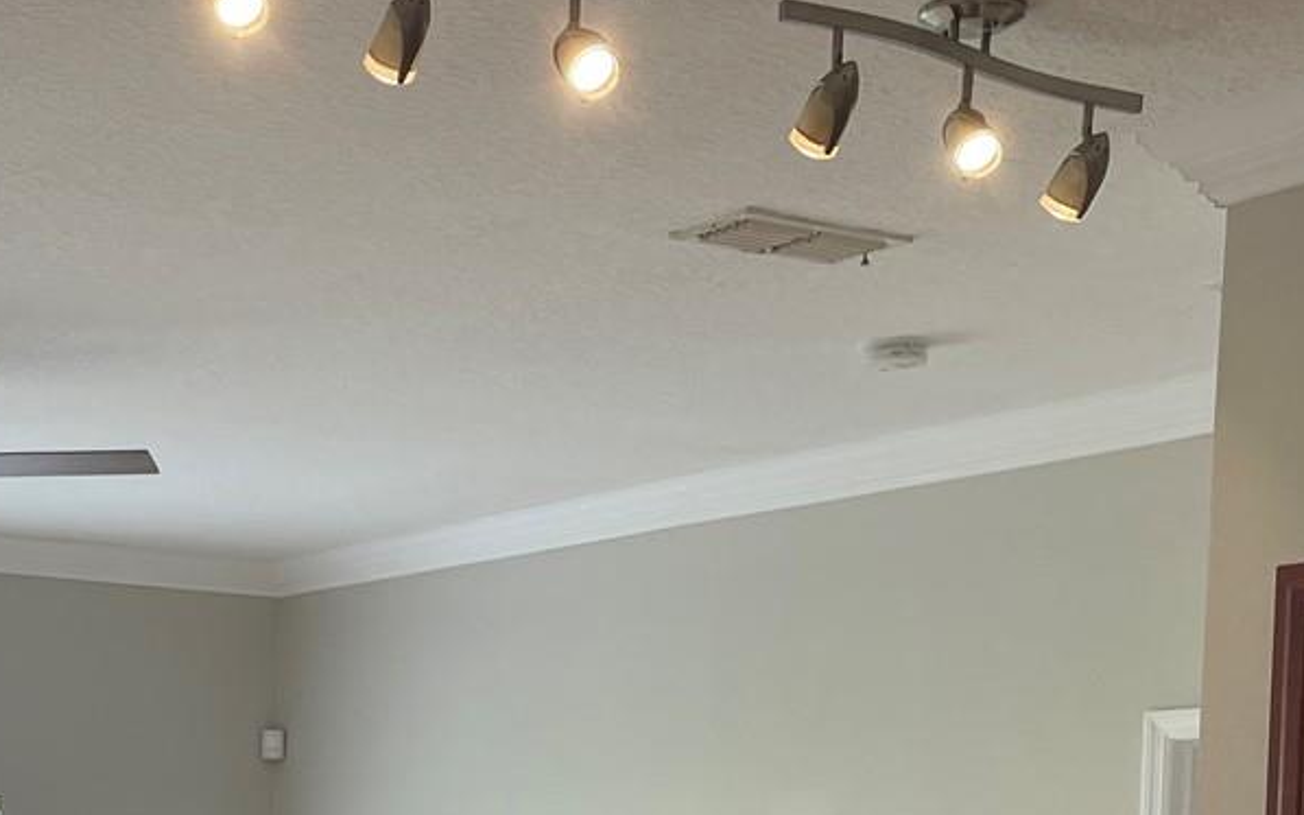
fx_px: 2523
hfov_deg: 28.1
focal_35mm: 71
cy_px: 983
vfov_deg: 17.5
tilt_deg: -3.9
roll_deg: -2.3
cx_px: 179
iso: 40
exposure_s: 1/120
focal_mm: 5.1
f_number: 1.6
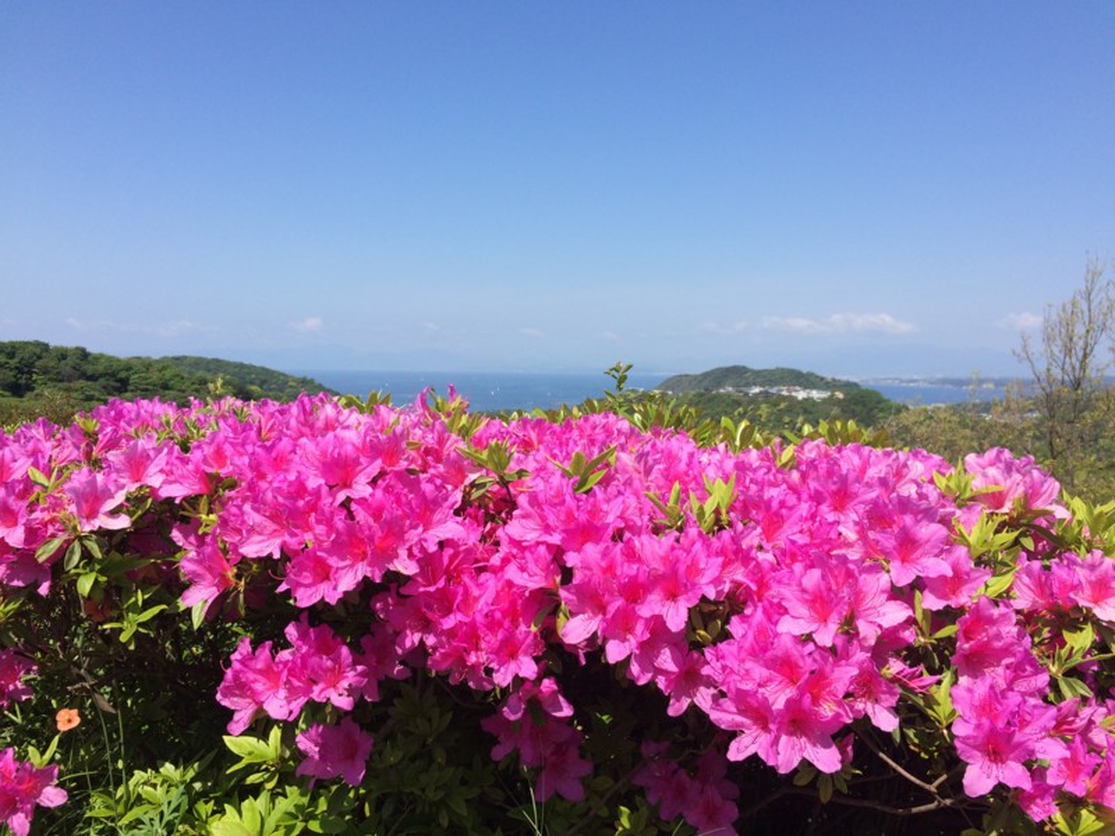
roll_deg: -0.8
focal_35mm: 29
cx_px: 558
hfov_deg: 61.7
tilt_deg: -2.4
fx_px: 934
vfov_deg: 48.2
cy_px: 418
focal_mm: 4.15
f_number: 2.2
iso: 32
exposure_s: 1/1953
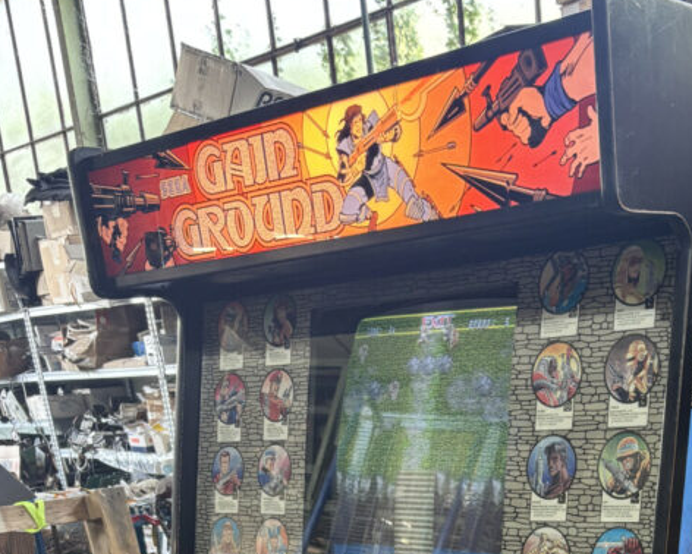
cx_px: 547
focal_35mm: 55
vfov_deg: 24.1
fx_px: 1127
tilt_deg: -17.6
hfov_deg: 33.2
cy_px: 728
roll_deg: +3.6
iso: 160
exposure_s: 1/50
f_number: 1.6
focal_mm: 5.96
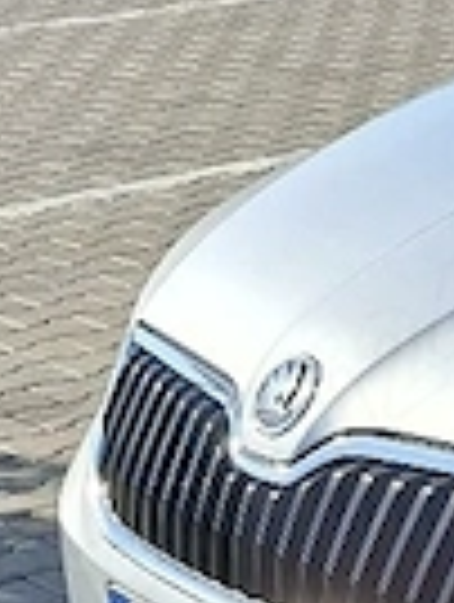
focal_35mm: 137
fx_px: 2388
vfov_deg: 14.3
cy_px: 500
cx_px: 1241
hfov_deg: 9.2
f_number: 1.8
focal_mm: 5.54
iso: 50
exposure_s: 1/2000
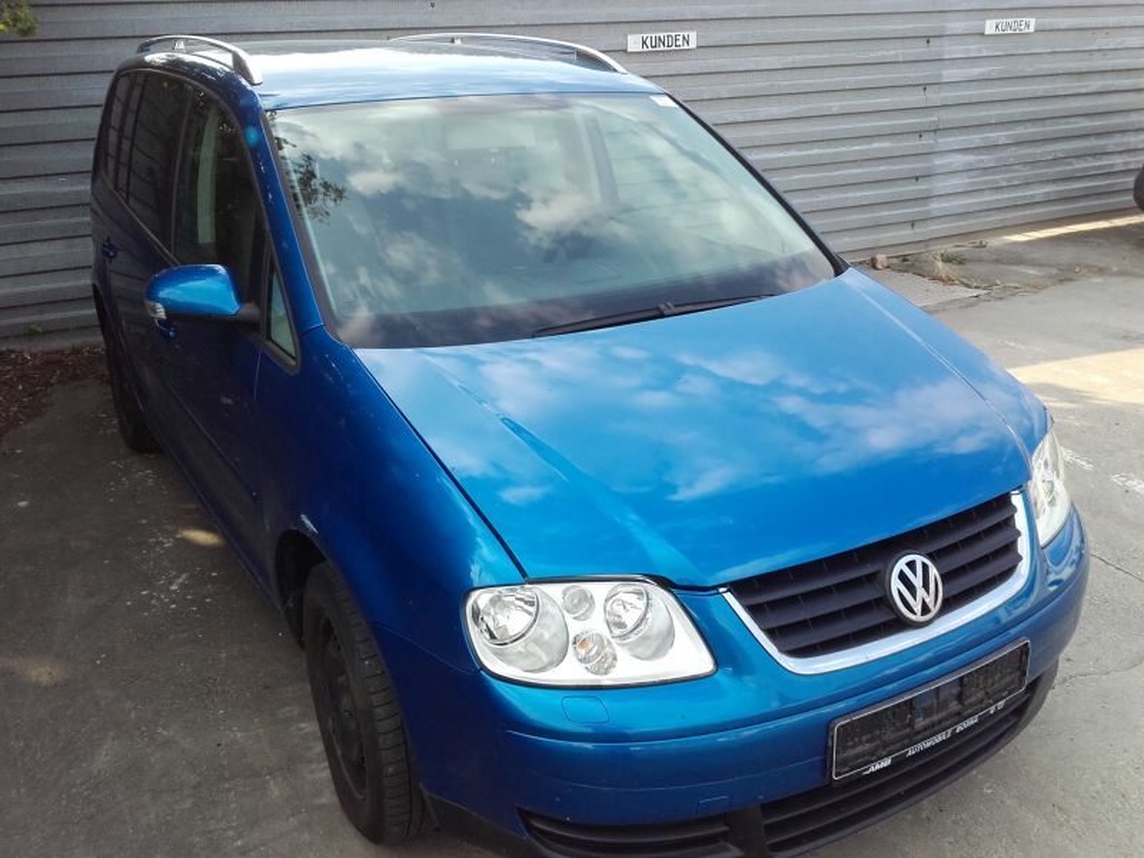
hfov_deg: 58.4
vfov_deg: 45.4
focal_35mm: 31
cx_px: 572
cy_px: 429
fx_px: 1024
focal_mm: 3.31
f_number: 2.2
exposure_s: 1/255
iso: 50
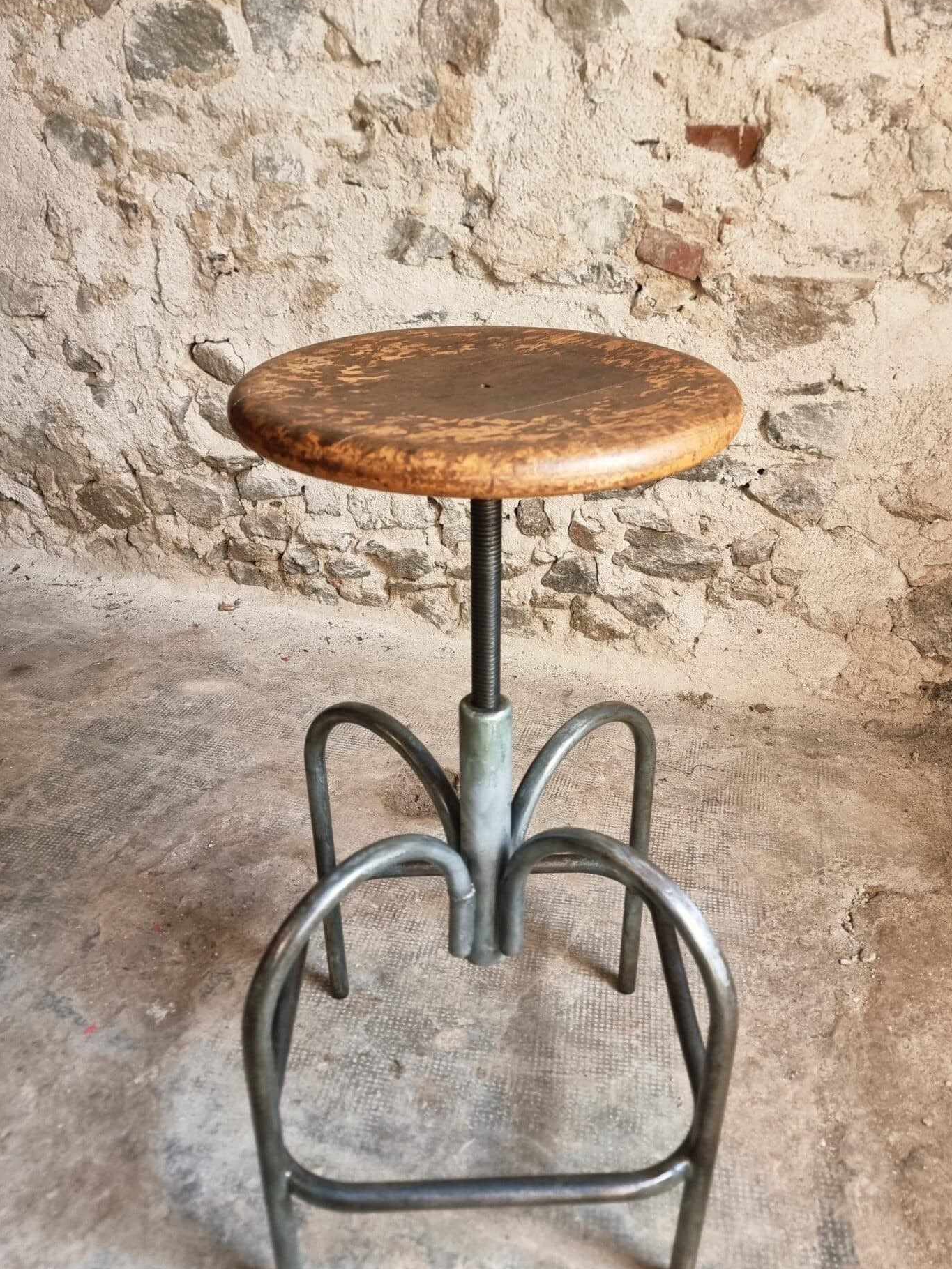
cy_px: 662
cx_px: 501
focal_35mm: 27
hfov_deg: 51.3
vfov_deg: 65.3
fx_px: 990
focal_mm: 6.7
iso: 320
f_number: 1.8
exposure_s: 1/50
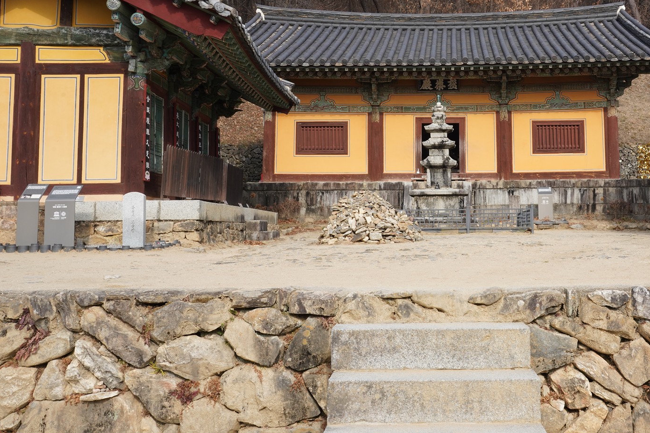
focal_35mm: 42
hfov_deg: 45.5
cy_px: 148
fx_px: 758
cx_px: 445
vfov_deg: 31.7
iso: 400
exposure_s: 1/100
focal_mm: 29
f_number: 18
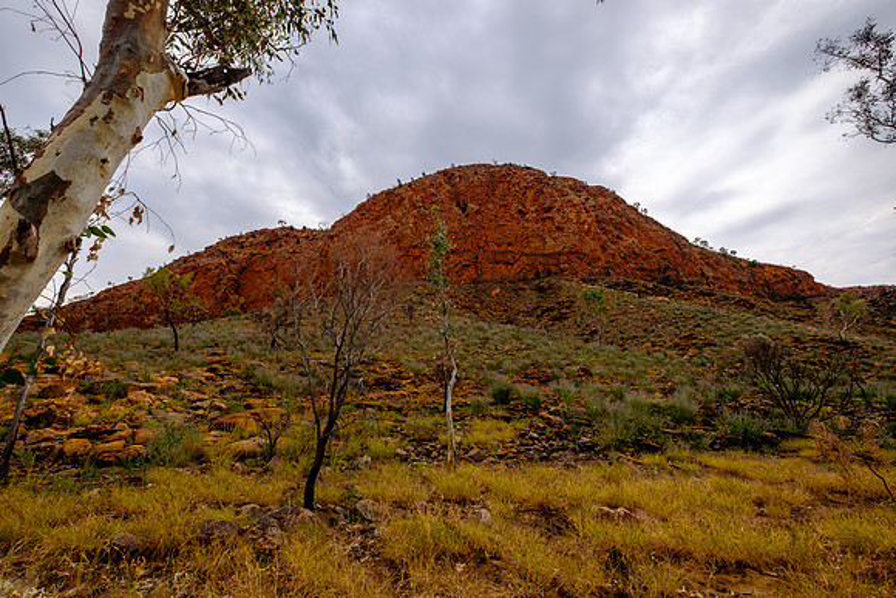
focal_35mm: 15
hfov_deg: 100.4
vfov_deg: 77.4
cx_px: 448
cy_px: 299
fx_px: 373
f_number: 5.6
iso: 200
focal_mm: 10
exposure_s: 1/500
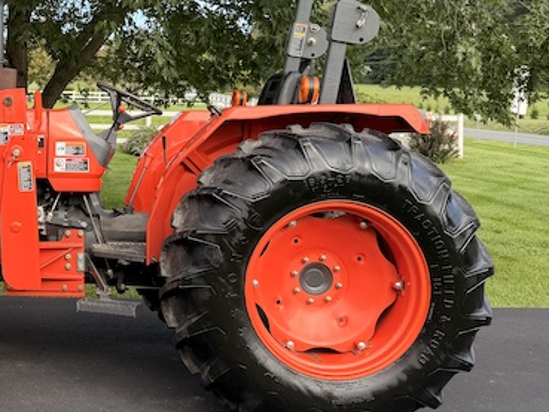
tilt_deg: -1.2
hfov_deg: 33.6
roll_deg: -0.7
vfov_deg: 27.9
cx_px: 0
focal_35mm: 52
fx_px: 825
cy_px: 149
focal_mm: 6.76
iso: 80
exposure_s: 1/735
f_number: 1.78
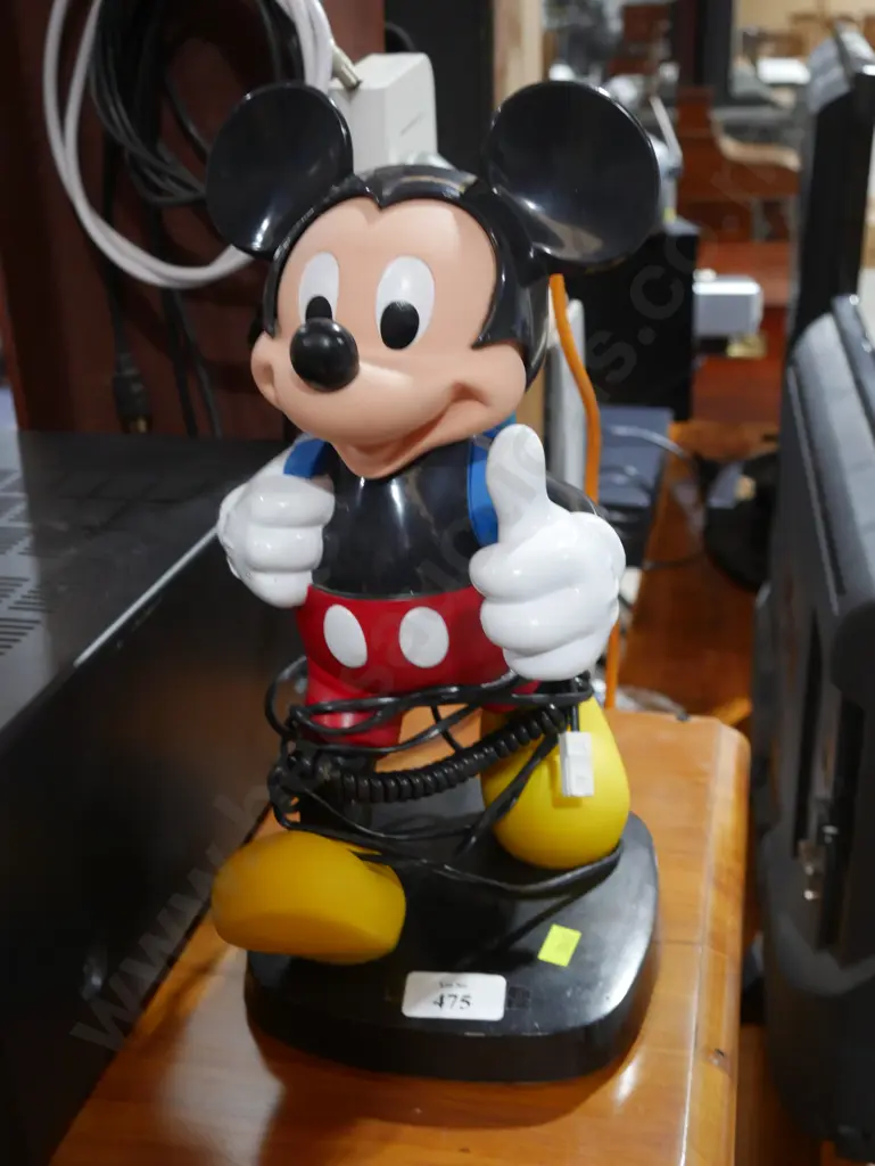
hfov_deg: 36.0
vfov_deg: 46.8
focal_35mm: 40
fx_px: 1347
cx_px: 438
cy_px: 583
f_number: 4.4
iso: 800
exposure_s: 1/60
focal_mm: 20
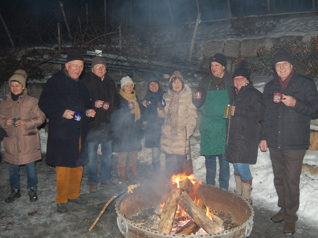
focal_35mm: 33
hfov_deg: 55.2
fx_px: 303
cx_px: 179
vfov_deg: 42.9
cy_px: 119
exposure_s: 1/60
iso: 400
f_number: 3.8
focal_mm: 20
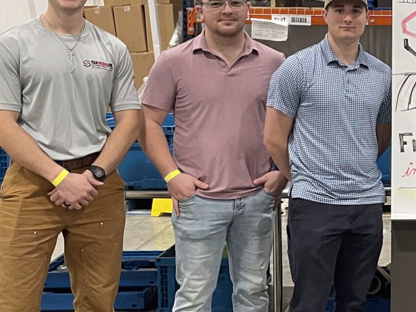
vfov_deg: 18.2
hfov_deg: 22.6
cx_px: 472
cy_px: 135
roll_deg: -0.2
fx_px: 973
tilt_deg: -5.5
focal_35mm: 81
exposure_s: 1/76
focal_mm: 4.2
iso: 125
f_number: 1.6
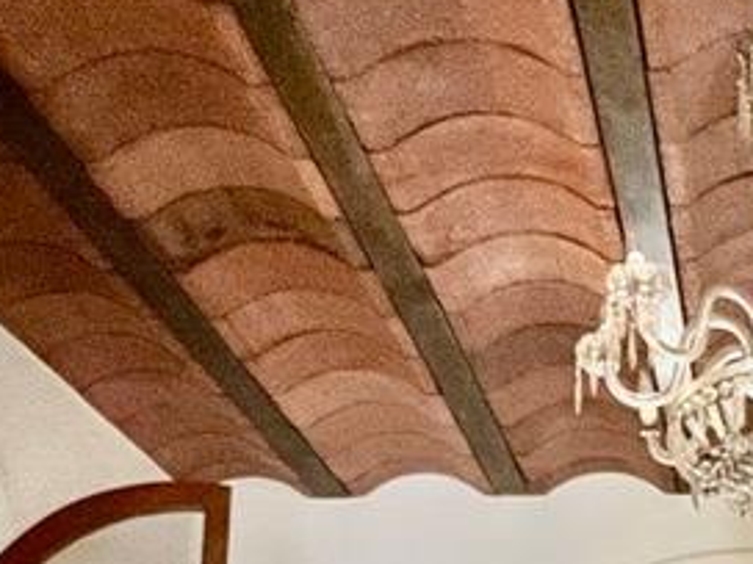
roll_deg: +0.1
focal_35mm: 49
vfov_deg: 22.8
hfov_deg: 34.8
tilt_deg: +7.4
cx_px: 778
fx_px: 1066
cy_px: 893
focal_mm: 1.57
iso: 400
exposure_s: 1/60
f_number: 1.8
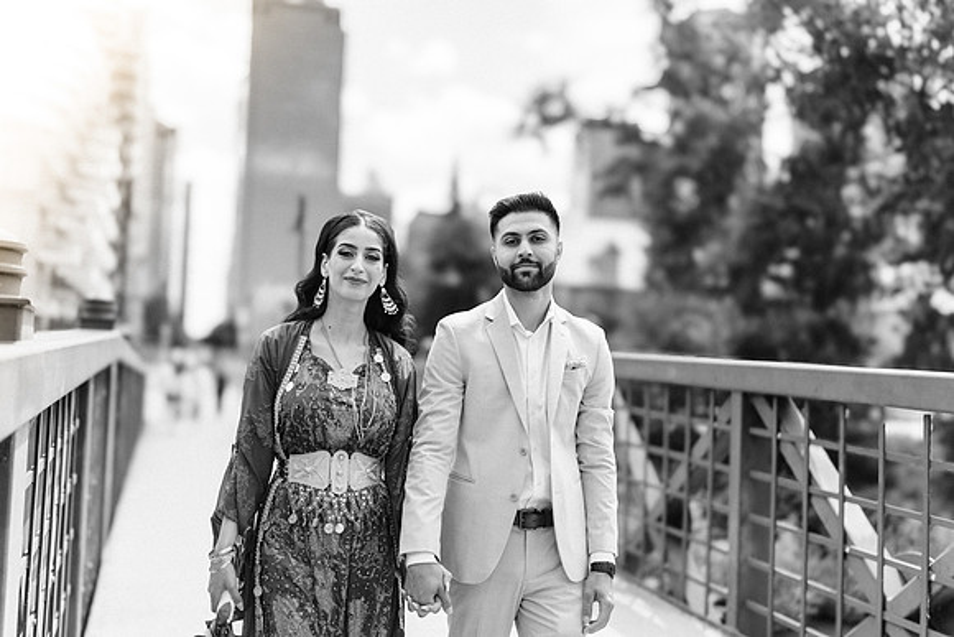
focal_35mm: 35
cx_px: 477
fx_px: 928
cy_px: 318
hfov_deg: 54.4
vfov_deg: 37.9
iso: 125
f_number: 1.2
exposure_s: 1/4000
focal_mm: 35
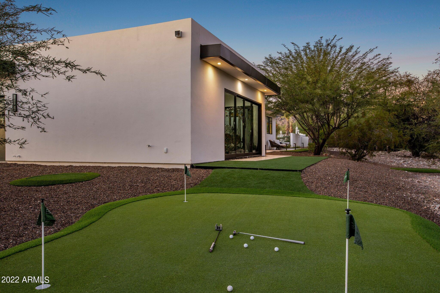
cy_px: 146
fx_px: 342
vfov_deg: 46.4
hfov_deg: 65.5
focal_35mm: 28
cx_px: 220
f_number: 13
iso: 400
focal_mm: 28
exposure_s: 1/1.67
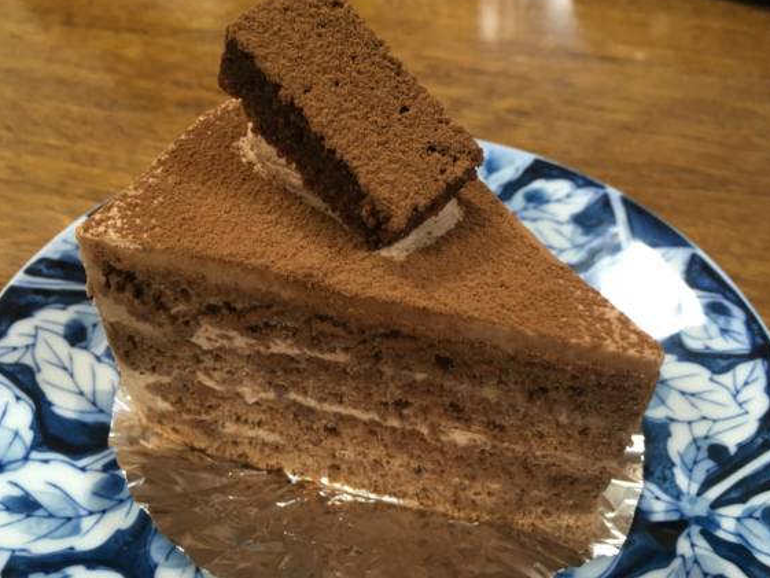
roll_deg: -2.3
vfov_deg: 45.4
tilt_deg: -44.4
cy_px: 272
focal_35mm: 31
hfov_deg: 58.3
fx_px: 690
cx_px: 387
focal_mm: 4.15
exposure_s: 1/30
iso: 100
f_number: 2.2
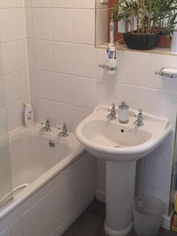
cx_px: 80
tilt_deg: -14.4
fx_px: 293
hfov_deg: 33.6
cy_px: 87
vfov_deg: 43.5
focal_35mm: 43
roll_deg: +0.1
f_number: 2.2
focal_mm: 4.15
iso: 160
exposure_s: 1/33
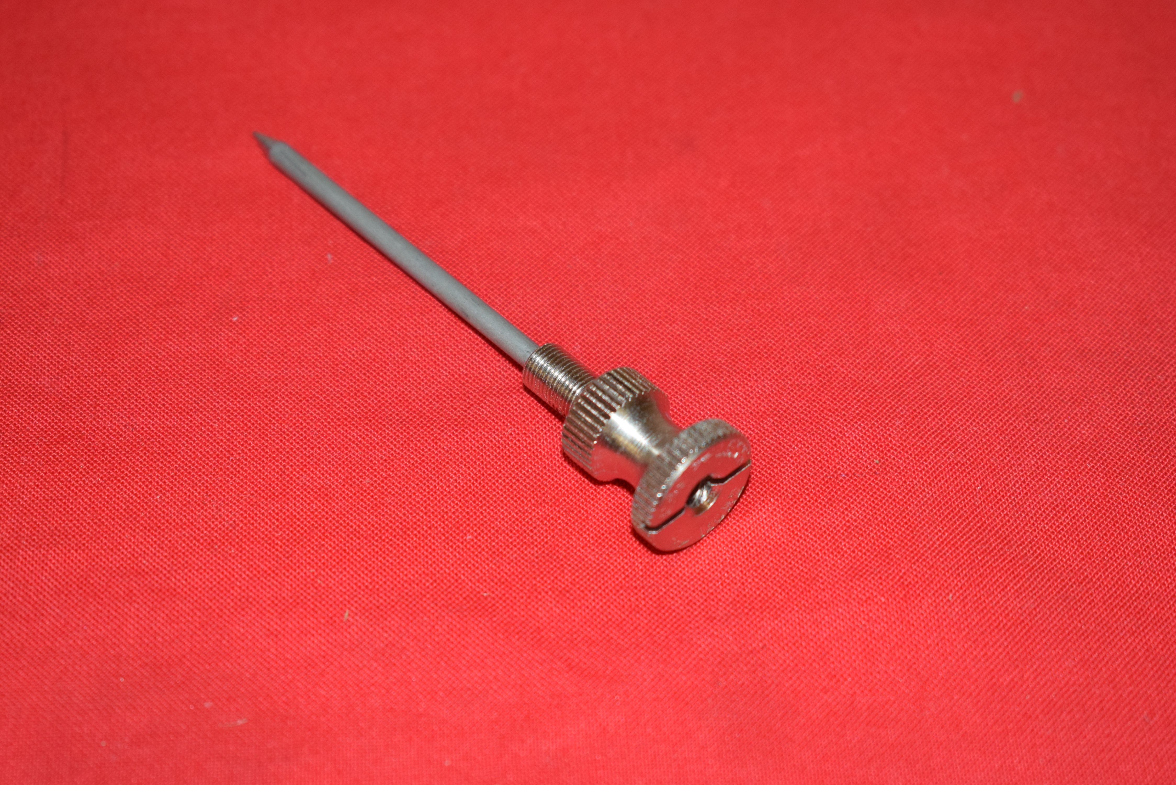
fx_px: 2696
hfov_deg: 24.6
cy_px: 392
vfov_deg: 16.6
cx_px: 588
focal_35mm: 82
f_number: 5.6
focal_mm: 55
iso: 1250
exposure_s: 1/200
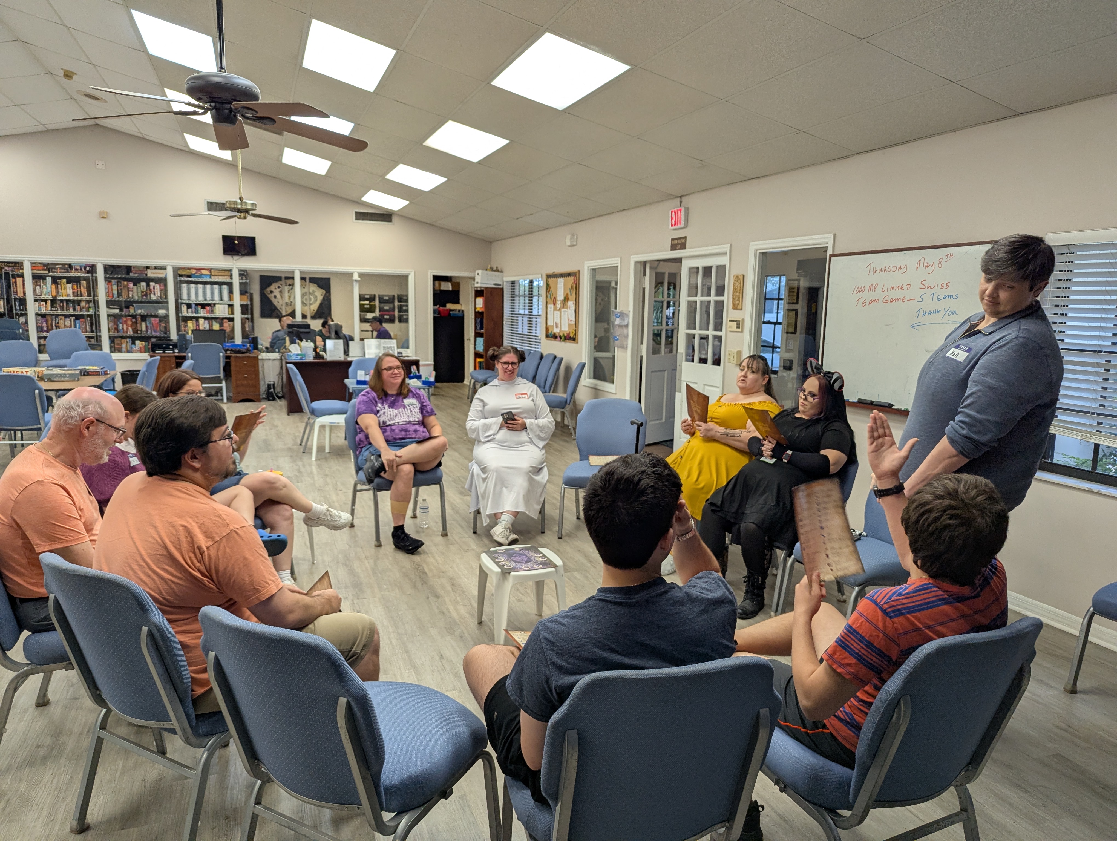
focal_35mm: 24
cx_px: 558
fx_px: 776
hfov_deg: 71.5
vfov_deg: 56.9
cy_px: 420
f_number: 1.85
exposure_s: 1/120
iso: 108
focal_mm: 6.81
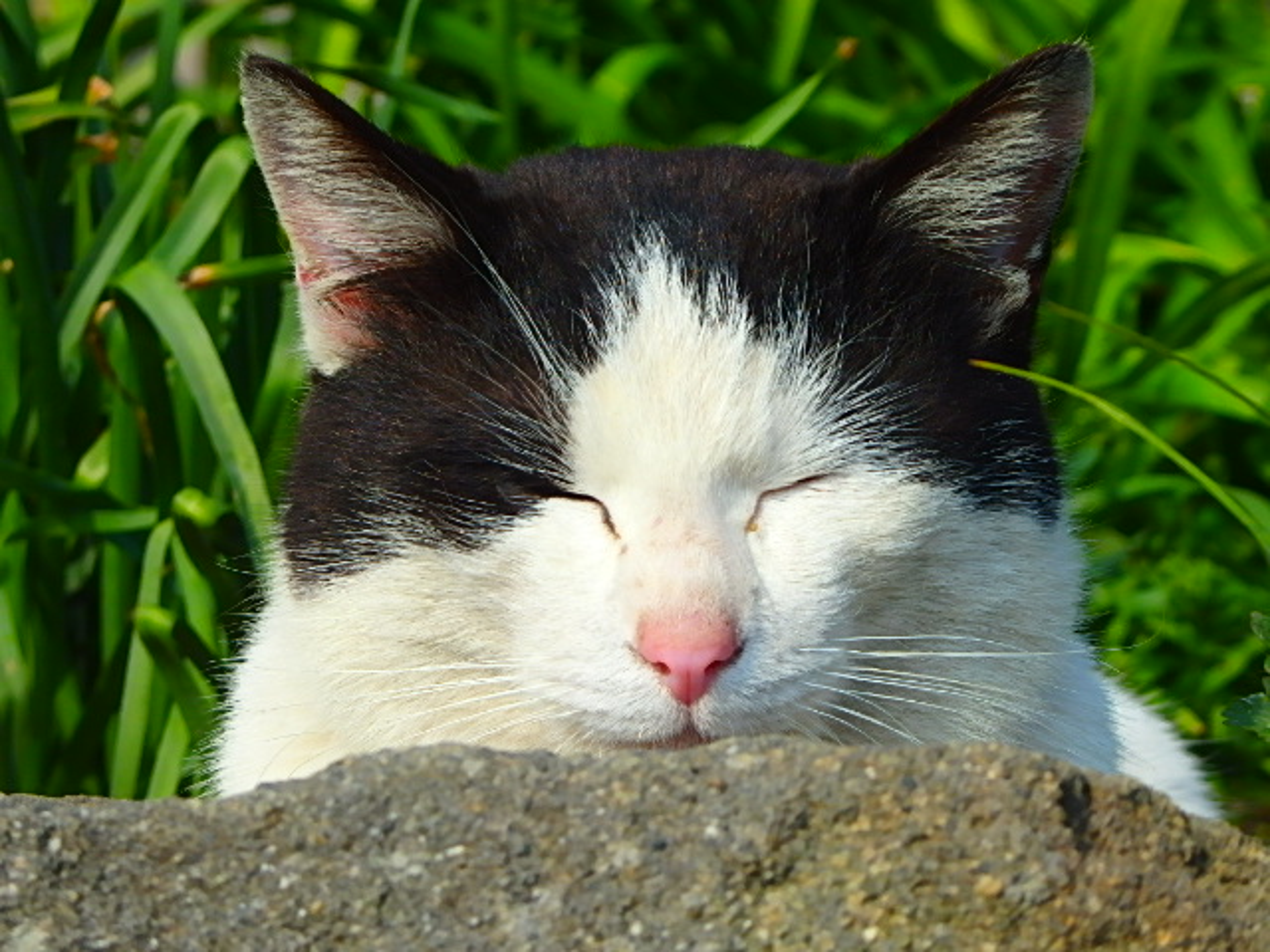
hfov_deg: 10.7
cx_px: 635
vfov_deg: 8.0
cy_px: 476
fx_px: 6787
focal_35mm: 185
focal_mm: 33.2
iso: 125
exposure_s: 1/400
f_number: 5.8
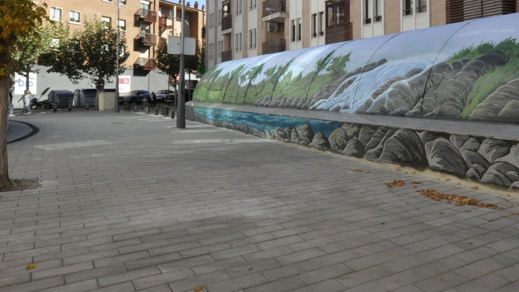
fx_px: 427
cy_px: 67
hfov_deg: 60.2
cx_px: 370
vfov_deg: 36.8
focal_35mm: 31
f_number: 11
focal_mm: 10
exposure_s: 1/500
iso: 1250
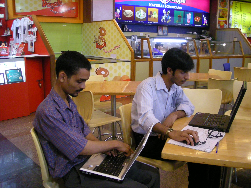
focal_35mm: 35
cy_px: 94
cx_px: 126
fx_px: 254
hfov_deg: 52.6
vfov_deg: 40.7
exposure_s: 1/30
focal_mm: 5.7
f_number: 2.8
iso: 400
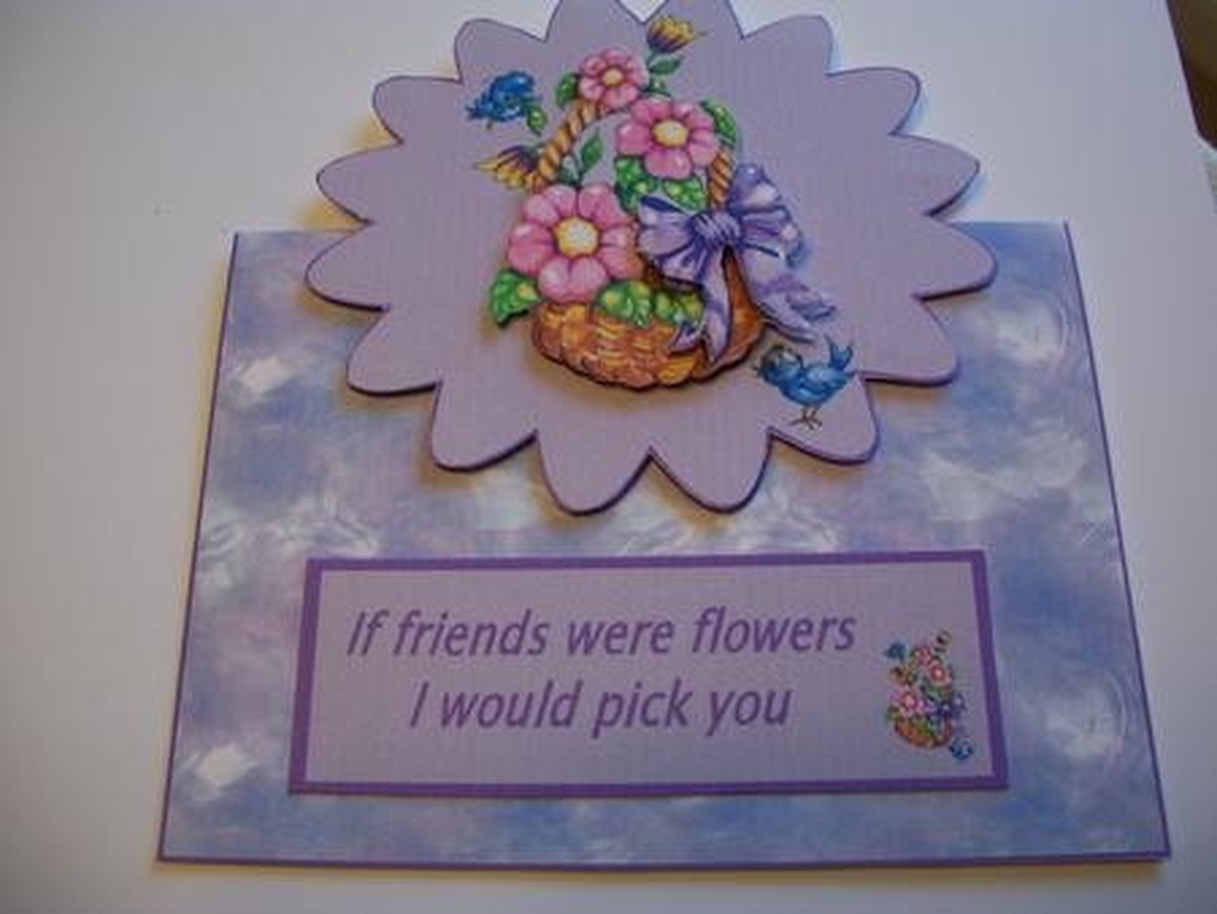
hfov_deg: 52.6
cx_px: 608
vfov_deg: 40.7
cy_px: 457
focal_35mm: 35
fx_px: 1231
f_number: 3.1
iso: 80
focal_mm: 6.3
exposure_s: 1/125
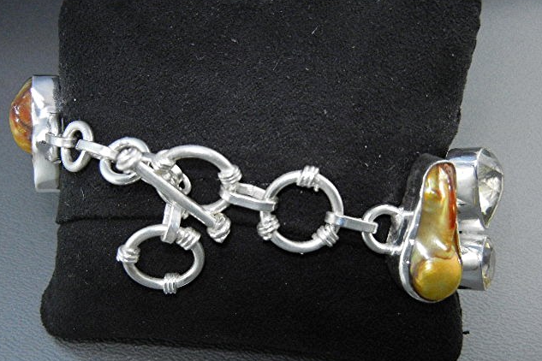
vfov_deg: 32.6
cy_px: 187
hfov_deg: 47.4
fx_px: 617
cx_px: 271
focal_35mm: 41
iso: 800
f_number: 7.4
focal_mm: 7.1
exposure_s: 1/30
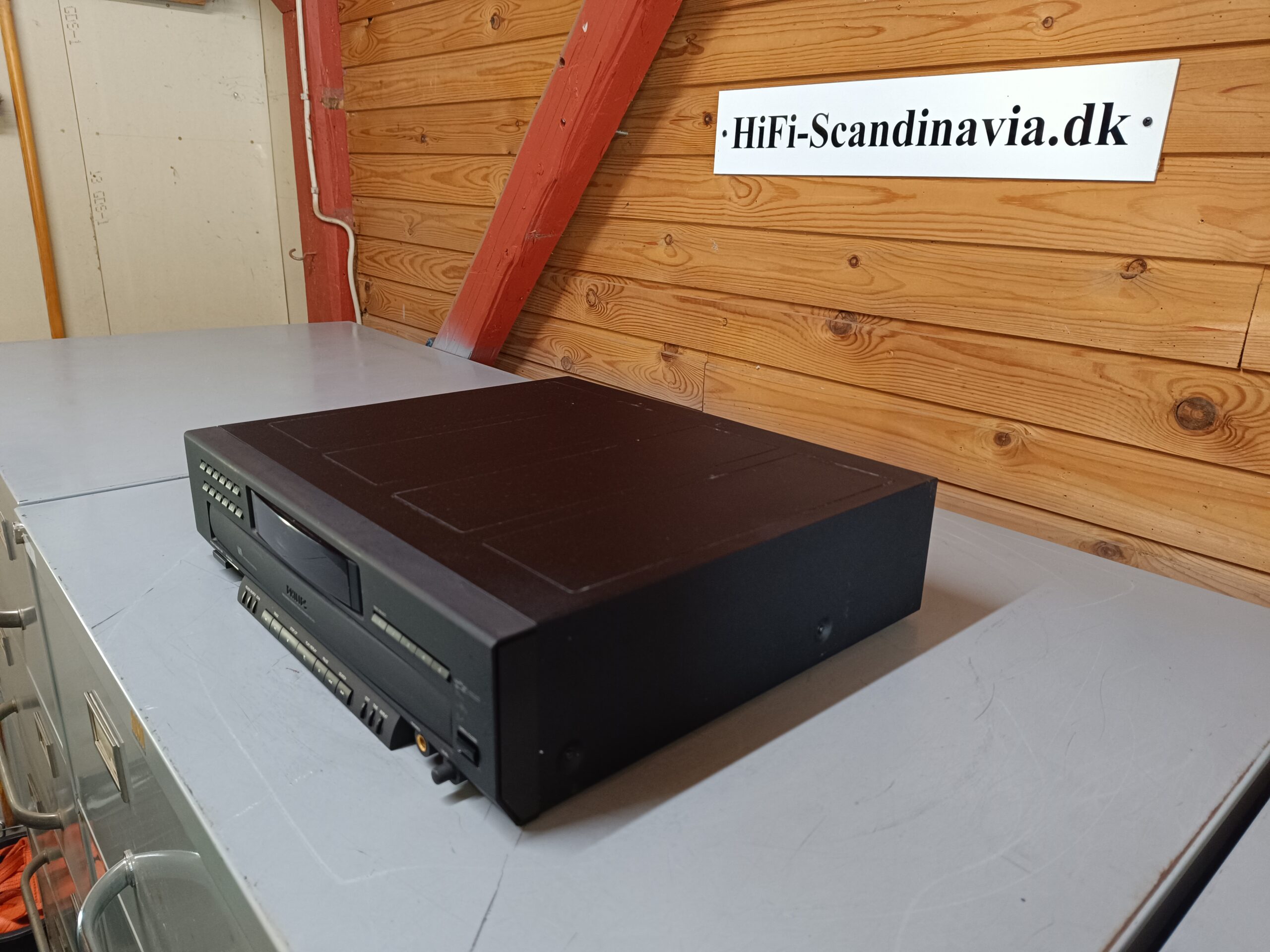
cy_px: 476
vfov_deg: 56.8
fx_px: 881
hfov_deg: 71.6
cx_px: 635
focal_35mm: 24
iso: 635
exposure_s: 1/33.3
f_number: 1.88
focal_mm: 5.59
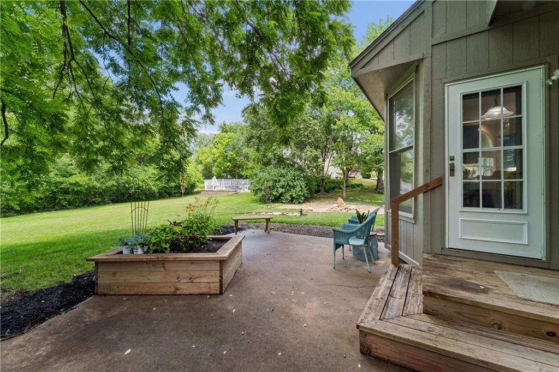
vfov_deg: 78.8
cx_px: 280
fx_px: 227
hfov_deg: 101.9
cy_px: 186
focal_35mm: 15
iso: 100
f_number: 22
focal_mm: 14.6
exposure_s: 1/2.5
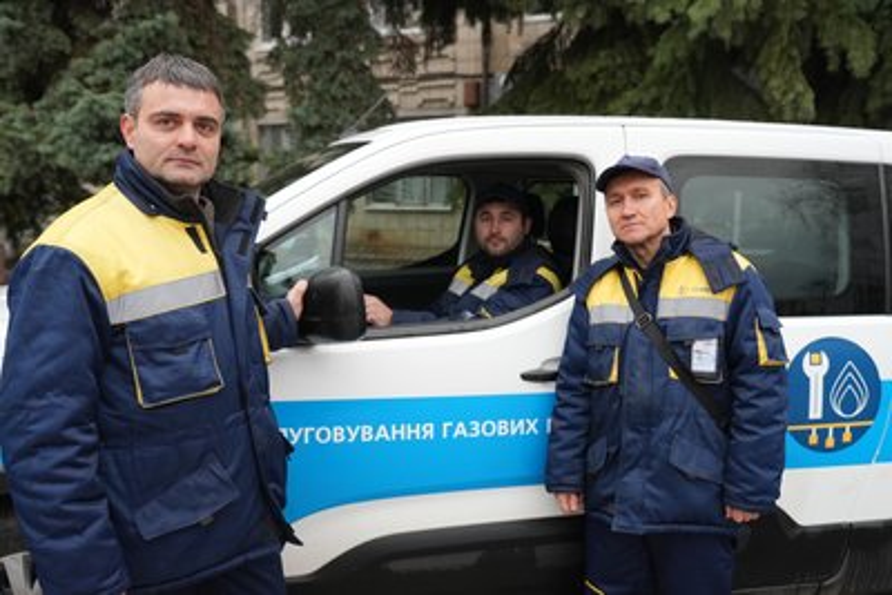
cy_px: 298
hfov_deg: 60.3
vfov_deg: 42.4
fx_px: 768
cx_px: 446
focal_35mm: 31
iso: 640
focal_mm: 31
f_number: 3.5
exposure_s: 1/200
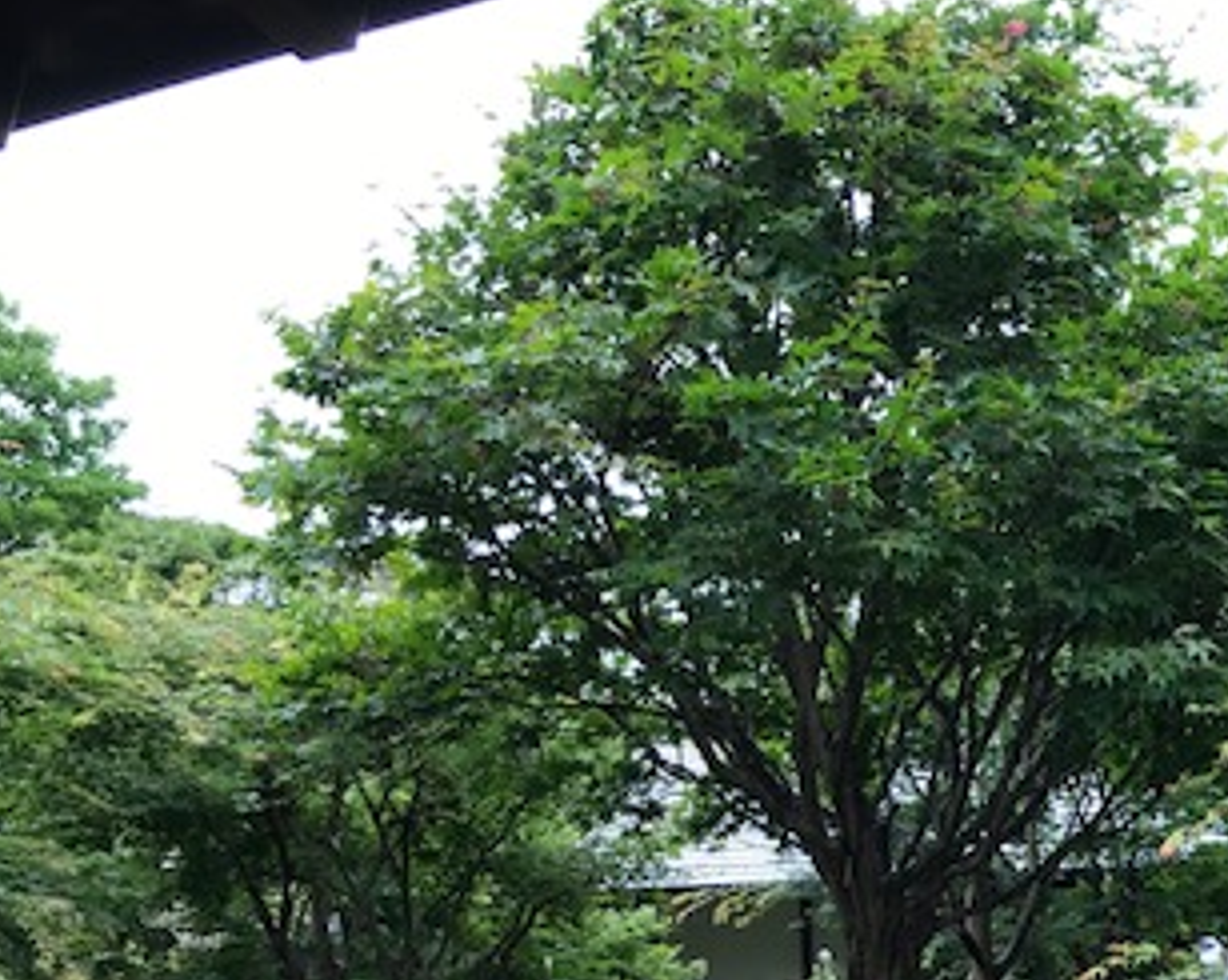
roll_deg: +1.7
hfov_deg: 30.9
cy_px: 920
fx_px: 2070
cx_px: 1192
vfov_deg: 25.6
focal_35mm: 57
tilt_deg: +1.2
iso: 20
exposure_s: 1/321
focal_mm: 3.99
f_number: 1.8
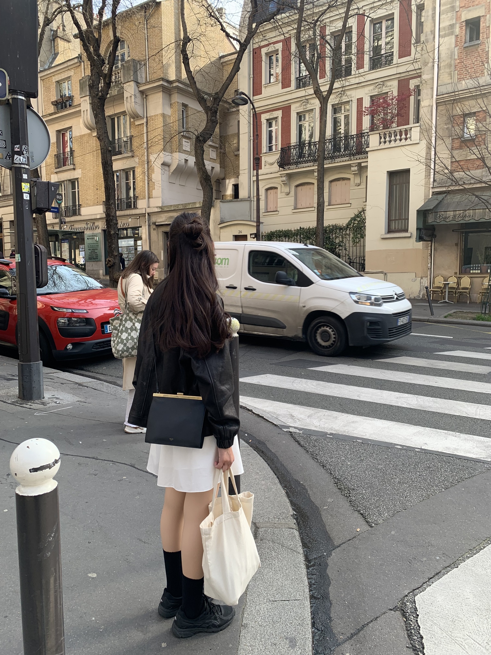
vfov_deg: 67.3
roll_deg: +0.3
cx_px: 246
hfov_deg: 53.1
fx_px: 492
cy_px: 328
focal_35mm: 26
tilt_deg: -5.2
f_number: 1.8
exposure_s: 1/287
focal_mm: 4.25
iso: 25
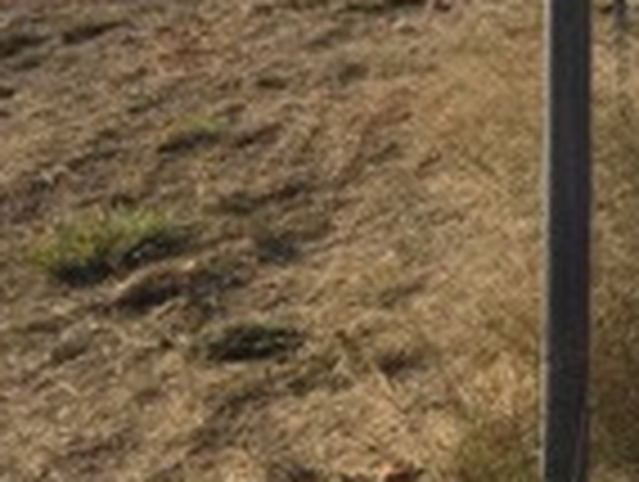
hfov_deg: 16.0
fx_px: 1960
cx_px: 1116
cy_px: -171
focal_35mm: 106
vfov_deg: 13.4
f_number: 2.2
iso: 32
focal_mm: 4.15
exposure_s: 1/2933
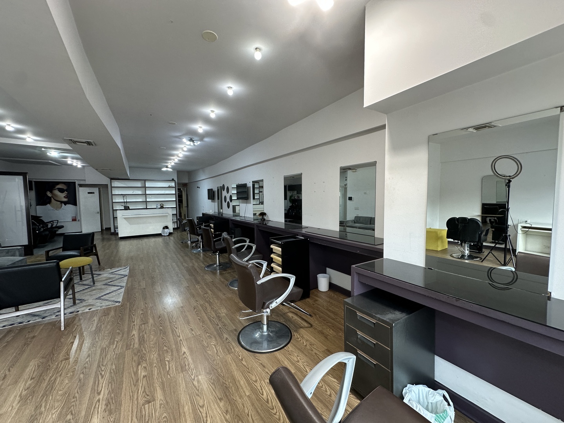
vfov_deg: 85.7
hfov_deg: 102.1
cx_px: 282
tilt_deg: -2.8
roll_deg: +1.4
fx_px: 228
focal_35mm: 14
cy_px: 212
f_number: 2.2
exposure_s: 1/120
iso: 160
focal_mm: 2.22
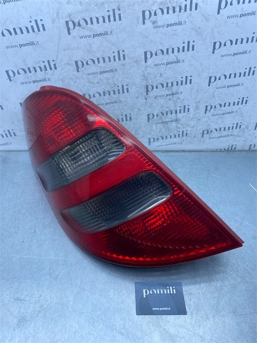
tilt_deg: -44.5
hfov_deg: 53.1
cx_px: 128
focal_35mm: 26
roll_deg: -7.4
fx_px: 257
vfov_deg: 67.3
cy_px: 172
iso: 32
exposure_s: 1/747
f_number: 1.8
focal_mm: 4.25
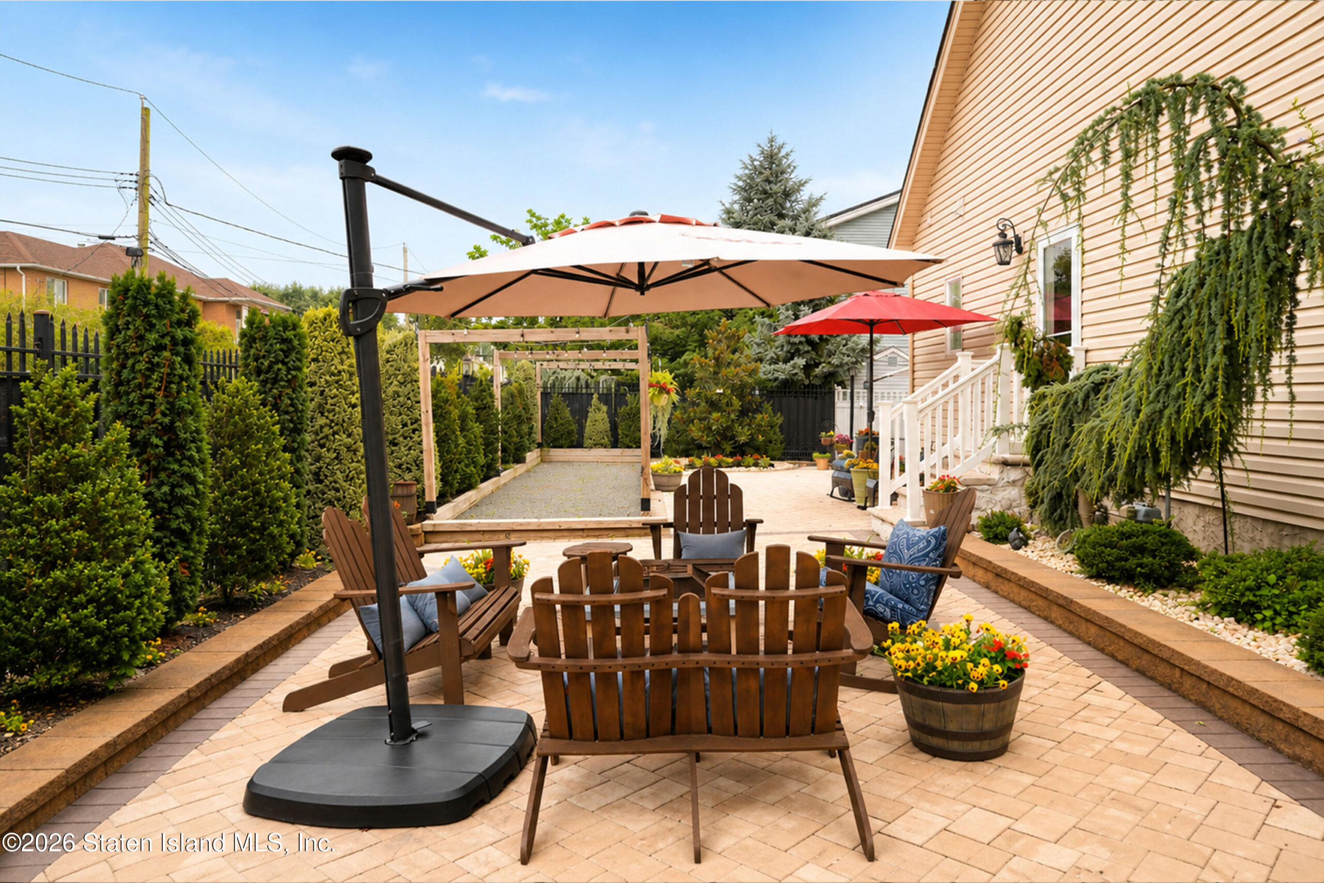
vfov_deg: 53.1
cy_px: 442
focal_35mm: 24
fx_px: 883
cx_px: 662
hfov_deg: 73.7
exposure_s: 1/200
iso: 100
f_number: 4.5
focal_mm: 24
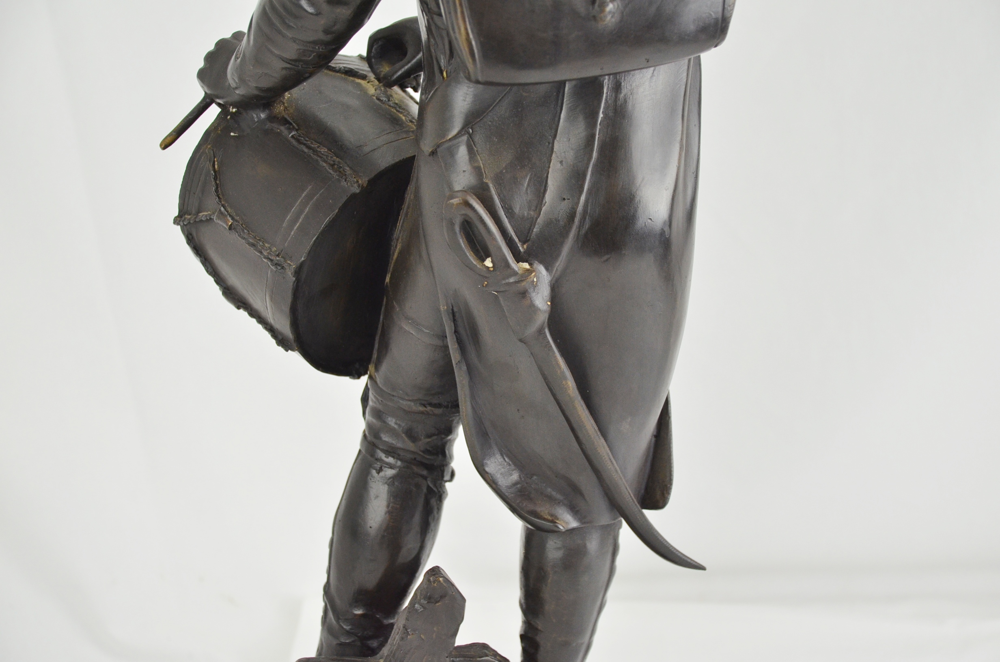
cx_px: 500
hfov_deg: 23.4
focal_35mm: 87
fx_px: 2412
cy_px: 331
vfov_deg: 15.6
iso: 800
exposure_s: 1/200
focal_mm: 58
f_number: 5
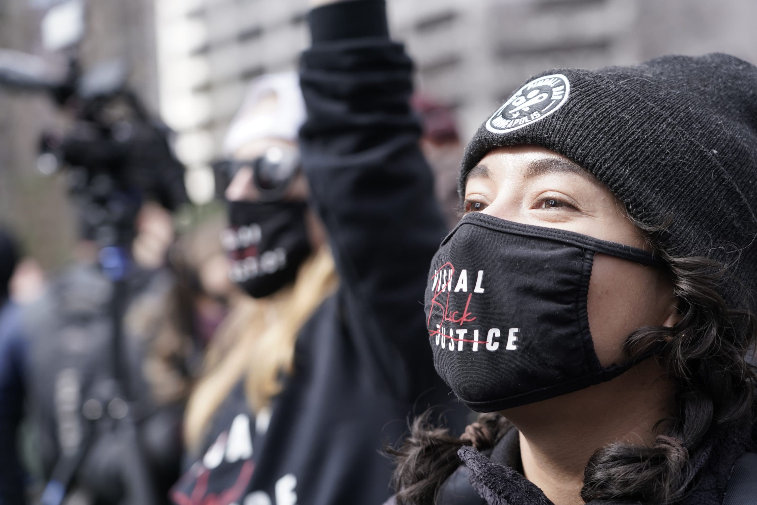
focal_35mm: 77
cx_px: 378
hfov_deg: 26.3
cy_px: 252
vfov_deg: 17.7
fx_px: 1619
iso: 250
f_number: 4
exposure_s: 1/400
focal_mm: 77
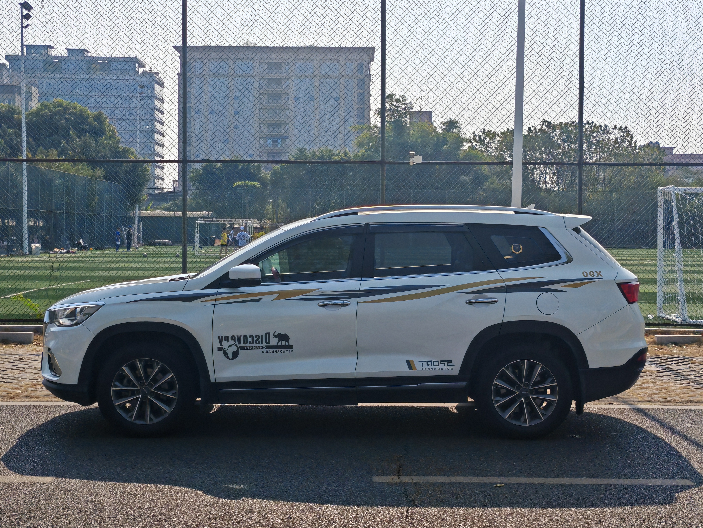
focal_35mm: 54
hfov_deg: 35.5
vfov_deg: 27.0
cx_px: 352
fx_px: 1097
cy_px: 264
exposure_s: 1/2600
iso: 50
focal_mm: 5.3
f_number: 1.9
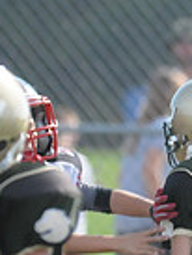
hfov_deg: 0.9
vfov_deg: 1.2
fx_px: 12567
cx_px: 421
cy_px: 353
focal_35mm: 1702
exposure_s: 1/4000
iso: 1600
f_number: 4
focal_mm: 280
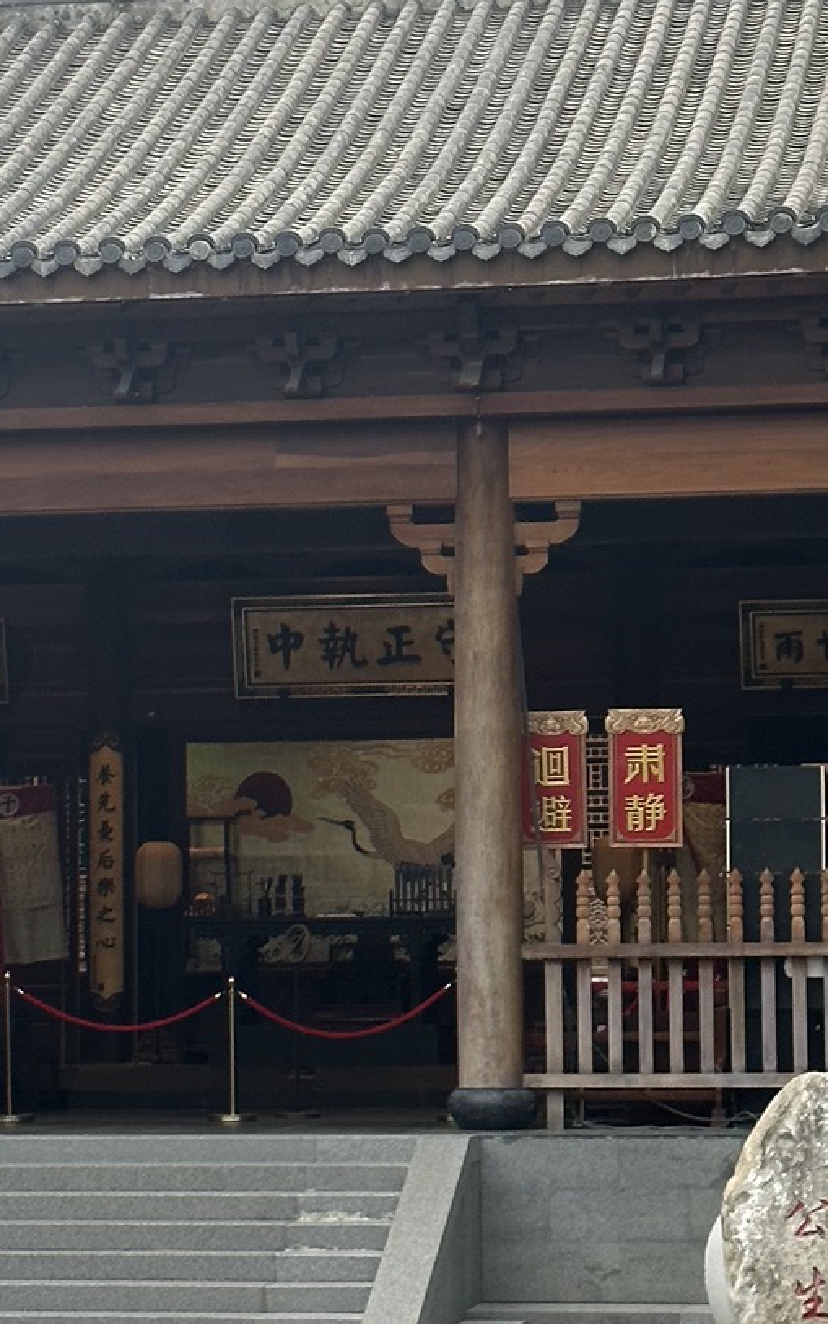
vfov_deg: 16.7
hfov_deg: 10.5
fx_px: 4512
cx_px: 294
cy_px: 631
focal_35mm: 125
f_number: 1.78
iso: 64
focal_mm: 6.86
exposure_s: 1/426
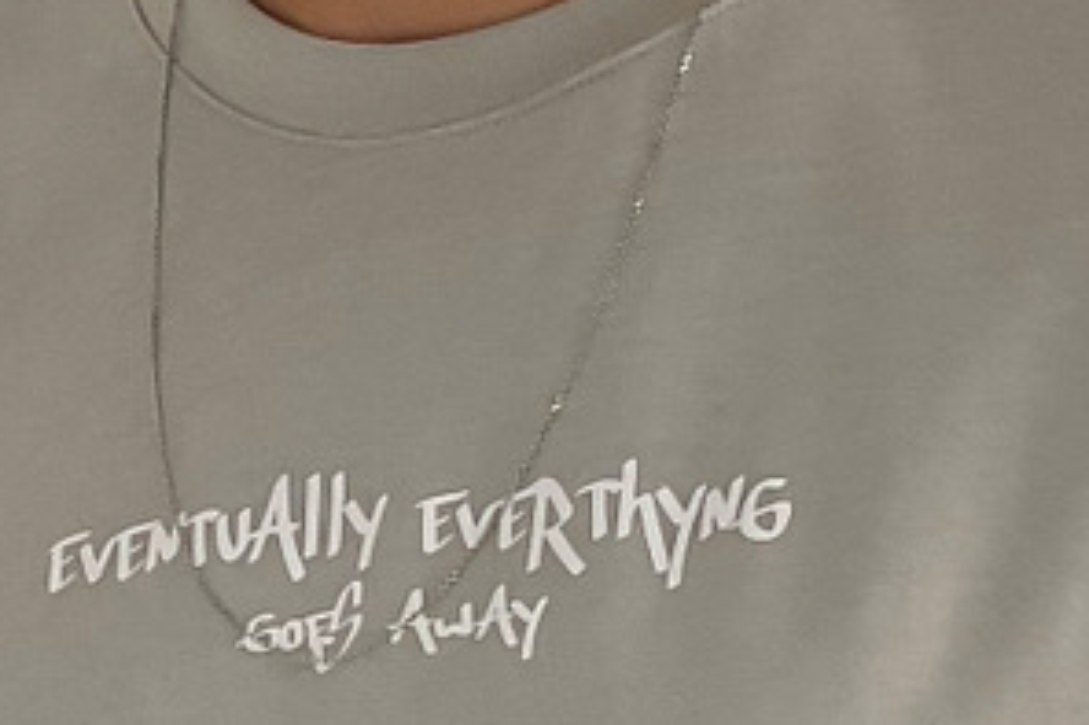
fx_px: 4928
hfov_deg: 12.6
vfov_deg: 7.1
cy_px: 2447
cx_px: 592
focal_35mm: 163
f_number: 1.8
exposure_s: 1/120
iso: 32
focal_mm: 3
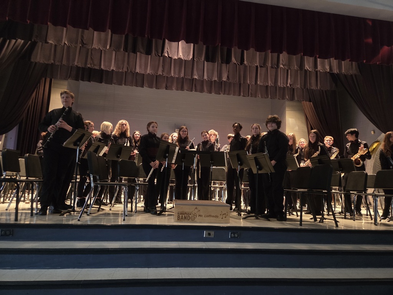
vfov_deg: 58.9
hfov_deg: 73.9
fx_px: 261
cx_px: 196
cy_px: 148
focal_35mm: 23
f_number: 1.8
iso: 1600
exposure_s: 1/30
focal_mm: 5.4
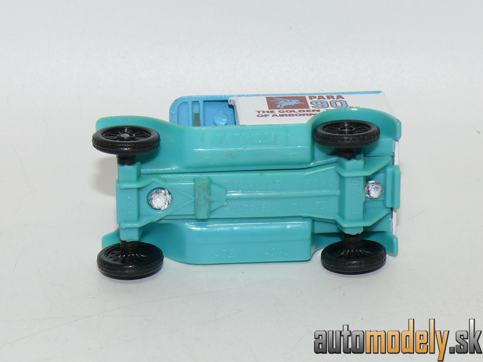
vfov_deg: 12.7
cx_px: 242
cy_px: 181
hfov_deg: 16.8
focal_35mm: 117
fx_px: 1633
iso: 100
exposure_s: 1/30
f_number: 4
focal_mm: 14.4
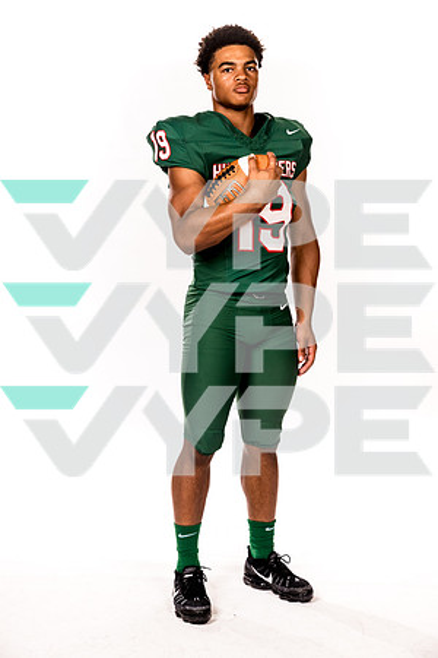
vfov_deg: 34.5
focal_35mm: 58
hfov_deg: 23.4
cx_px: 219
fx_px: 1058
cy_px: 329
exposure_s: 1/400
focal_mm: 58
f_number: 8
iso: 800
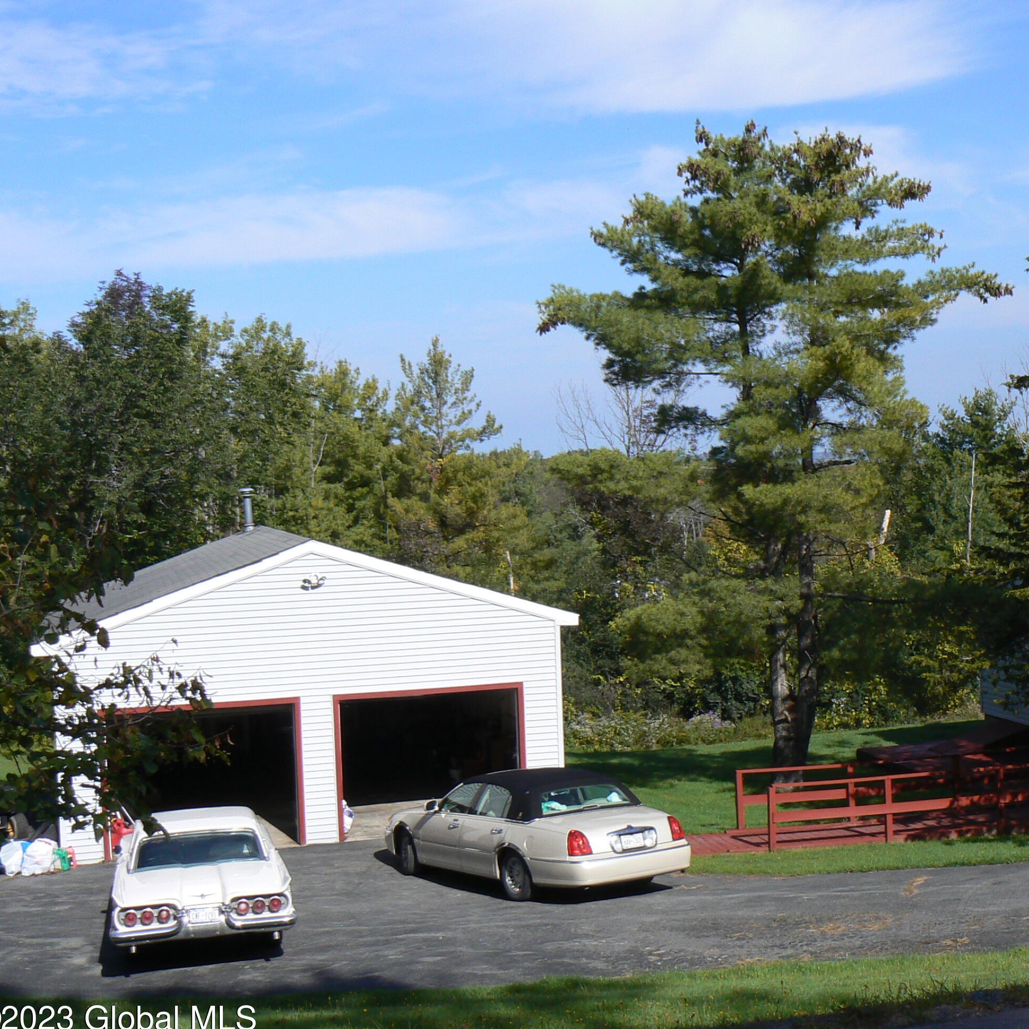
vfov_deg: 34.7
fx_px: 1648
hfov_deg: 34.0
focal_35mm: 49
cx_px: 765
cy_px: 479
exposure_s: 1/400
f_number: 5.6
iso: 80
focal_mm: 6
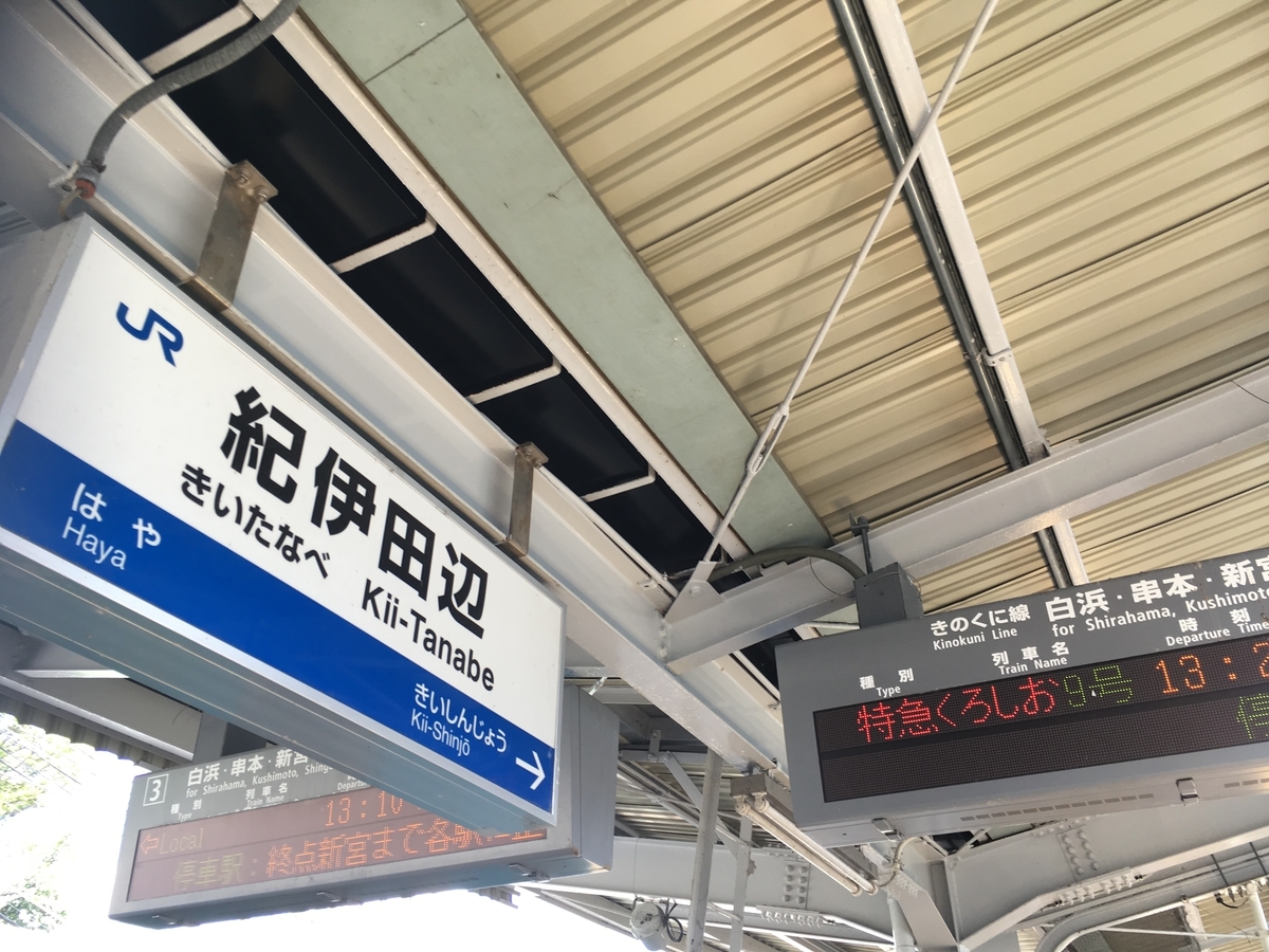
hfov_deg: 61.7
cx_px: 634
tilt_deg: +32.5
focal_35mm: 29
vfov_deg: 48.2
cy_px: 476
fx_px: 1063
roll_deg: +0.3
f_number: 2.2
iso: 25
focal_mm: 4.15
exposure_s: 1/60
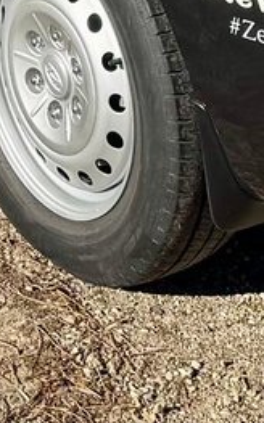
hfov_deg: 7.0
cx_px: -43
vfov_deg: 9.8
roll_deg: +2.6
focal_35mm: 186
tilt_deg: -6.1
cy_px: -627
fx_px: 2145
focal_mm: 6.76
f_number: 1.78
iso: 80
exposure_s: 1/4608
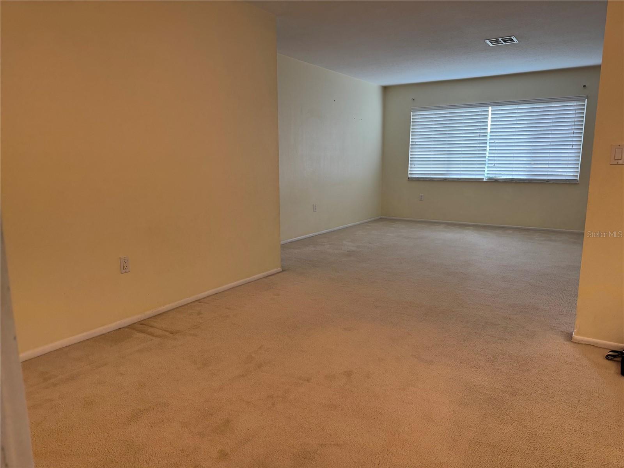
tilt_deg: -10.6
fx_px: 433
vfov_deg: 56.8
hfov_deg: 71.6
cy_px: 234
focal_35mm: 24
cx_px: 312
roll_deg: +0.1
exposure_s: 1/60
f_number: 1.78
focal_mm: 6.76
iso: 125
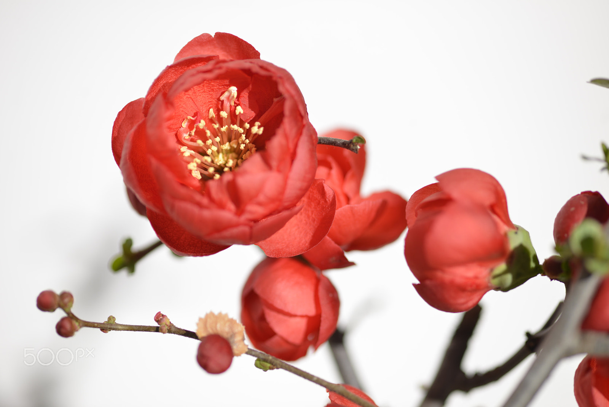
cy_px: 204
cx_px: 304
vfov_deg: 13.7
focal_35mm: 100
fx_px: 1692
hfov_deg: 20.4
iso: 200
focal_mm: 100
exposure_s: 1/2500
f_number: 2.8
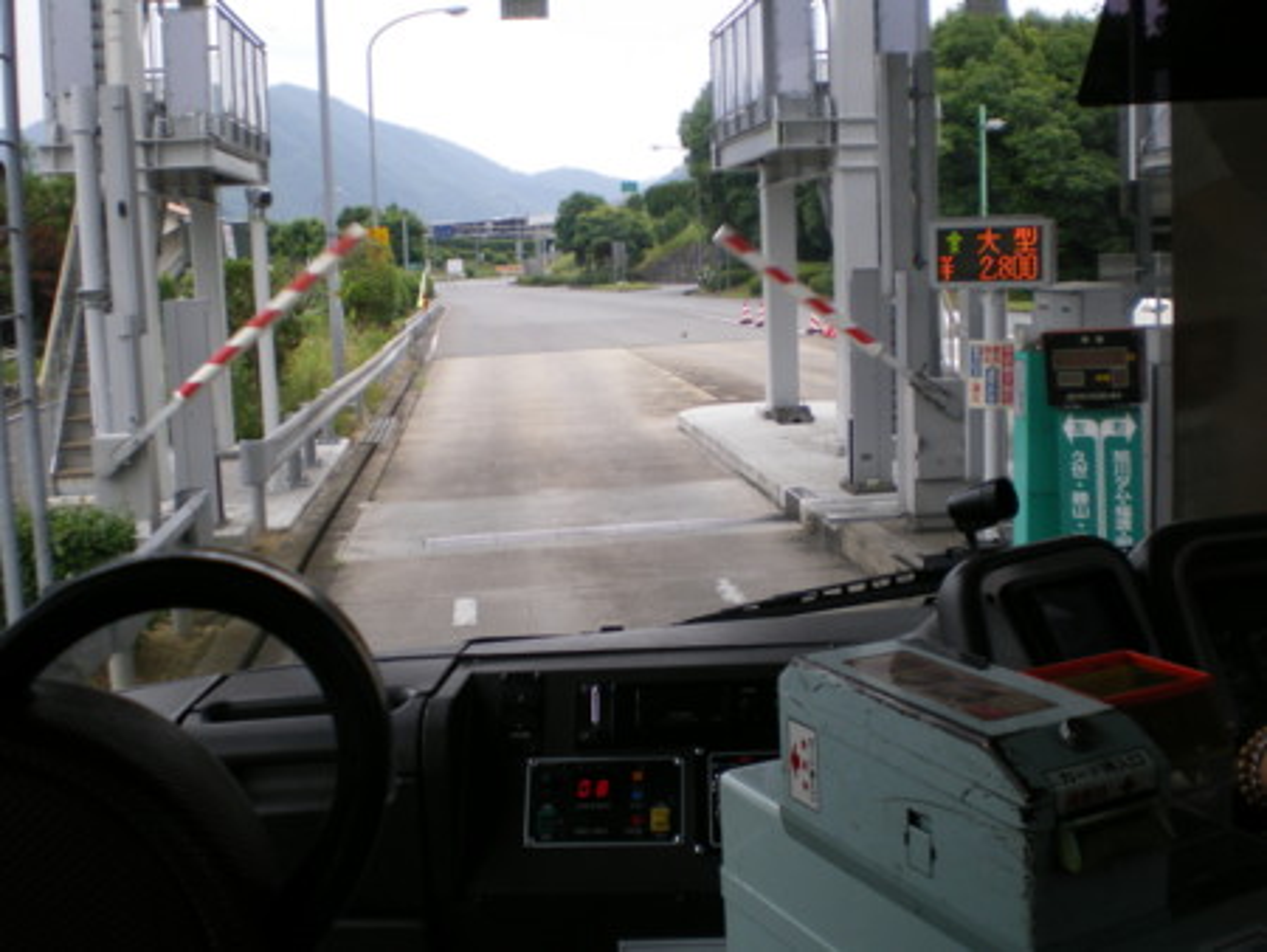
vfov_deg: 37.8
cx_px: 634
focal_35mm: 38
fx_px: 1392
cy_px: 476
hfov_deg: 49.0
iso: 64
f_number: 3.1
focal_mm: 6.3
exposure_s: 1/160
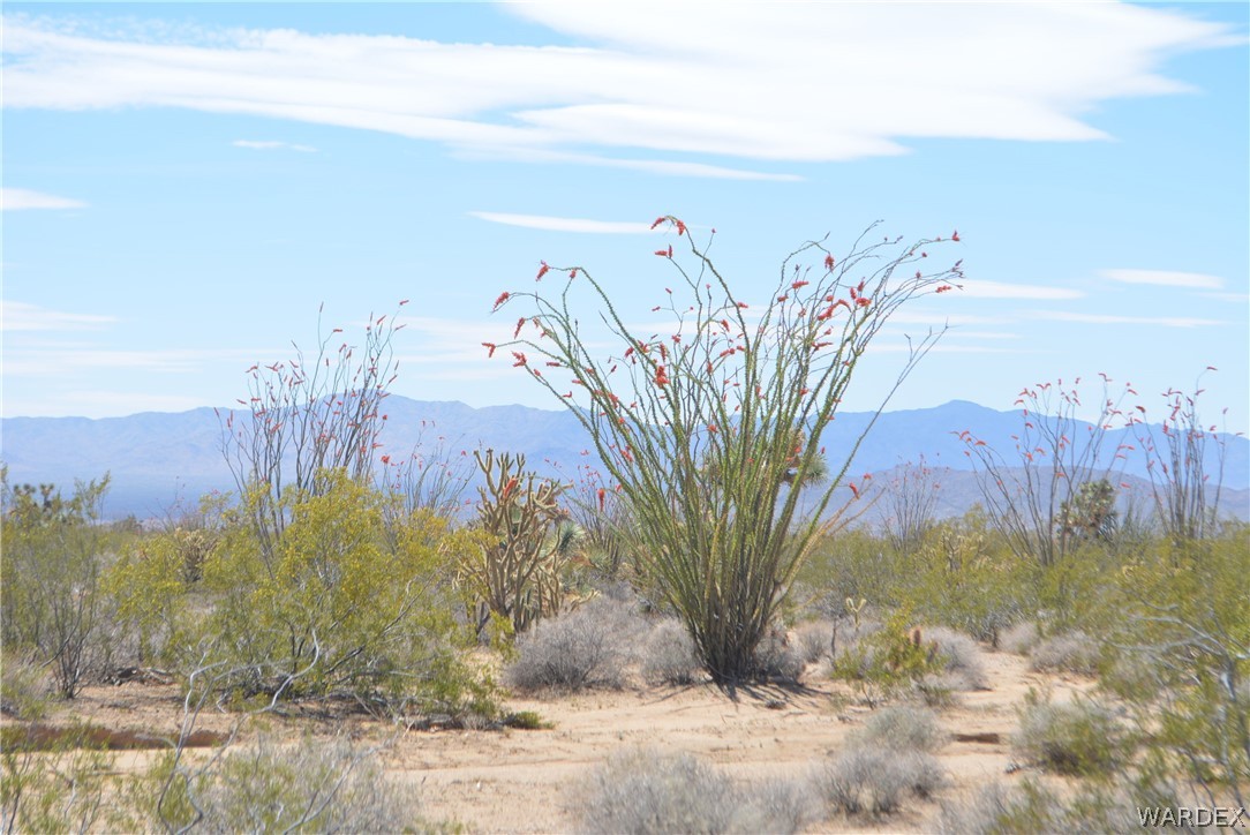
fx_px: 2866
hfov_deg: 24.6
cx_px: 625
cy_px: 418
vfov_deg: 16.6
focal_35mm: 82
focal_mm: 55
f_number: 8
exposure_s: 1/200
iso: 100
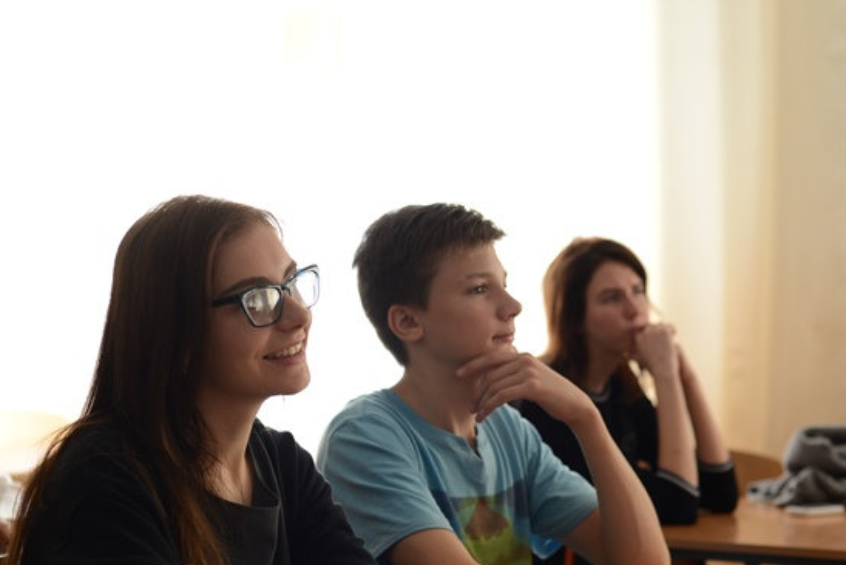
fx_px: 1716
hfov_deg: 27.7
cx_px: 392
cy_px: 341
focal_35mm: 73
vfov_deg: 18.7
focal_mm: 50
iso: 320
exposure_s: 1/200
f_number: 3.2
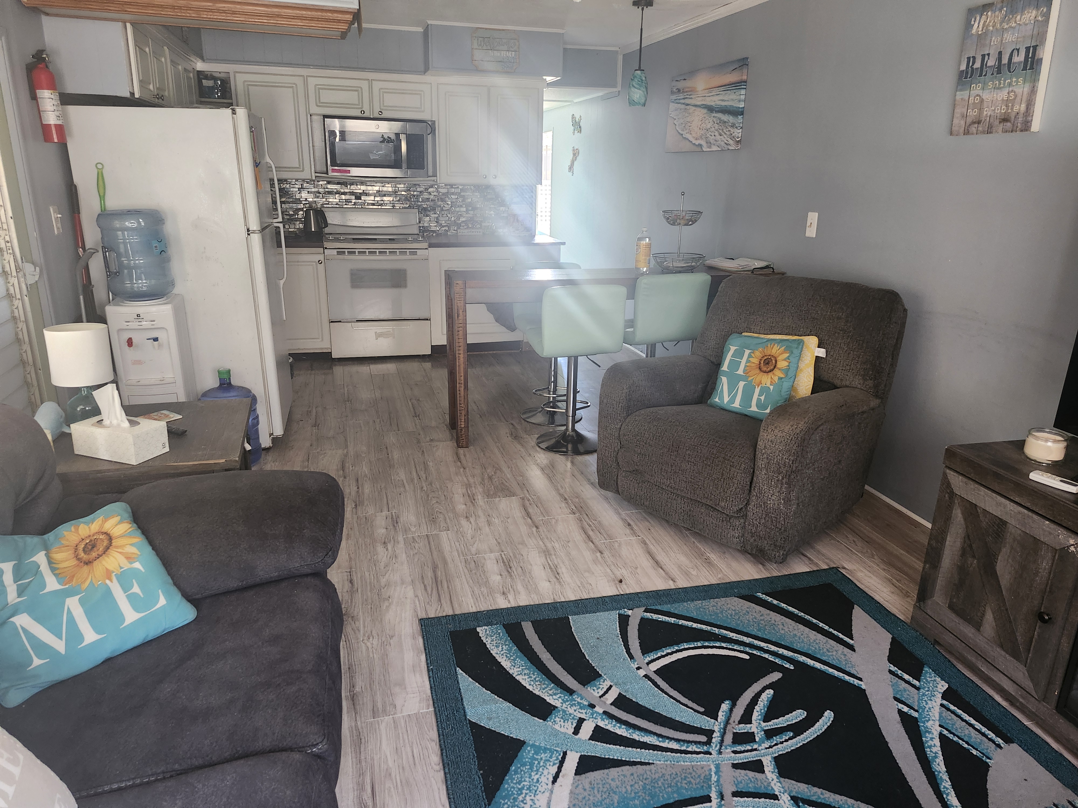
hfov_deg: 73.9
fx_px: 716
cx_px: 539
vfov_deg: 58.9
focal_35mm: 23
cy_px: 404
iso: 500
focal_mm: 5.54
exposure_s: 1/60
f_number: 1.8
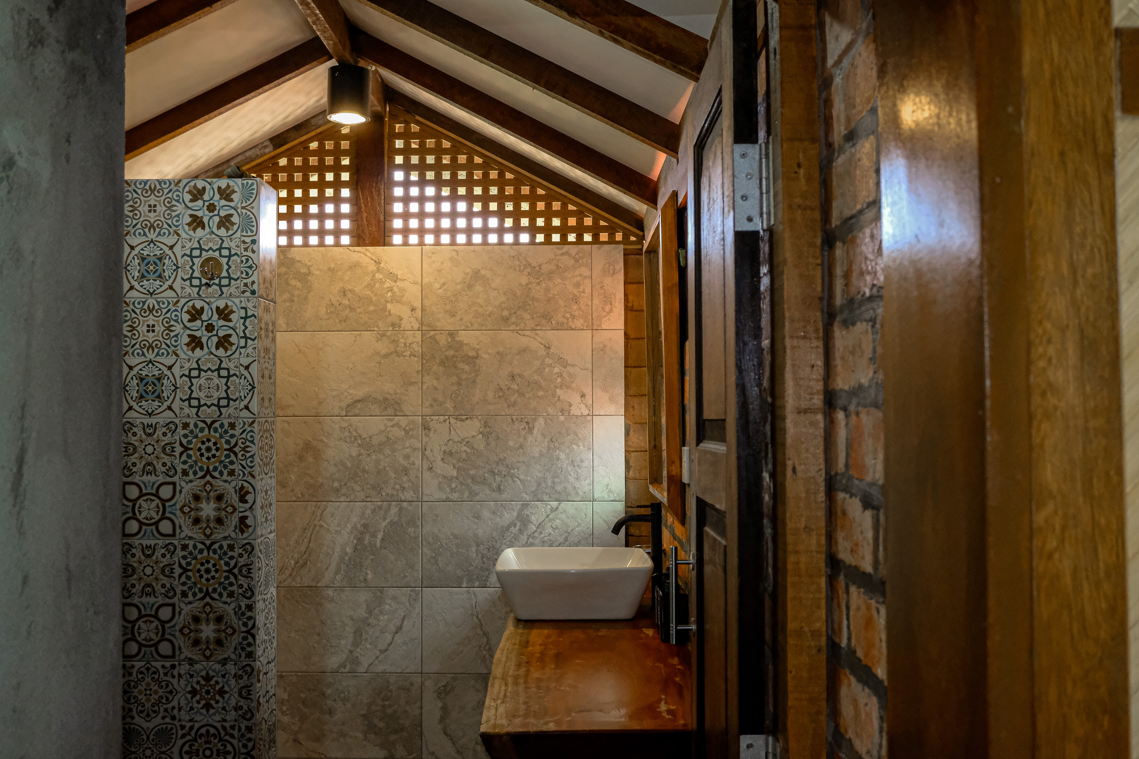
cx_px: 570
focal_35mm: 33
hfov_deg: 57.2
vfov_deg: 40.0
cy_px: 380
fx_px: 1044
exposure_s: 1/180
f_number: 5
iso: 8000
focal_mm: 22.1
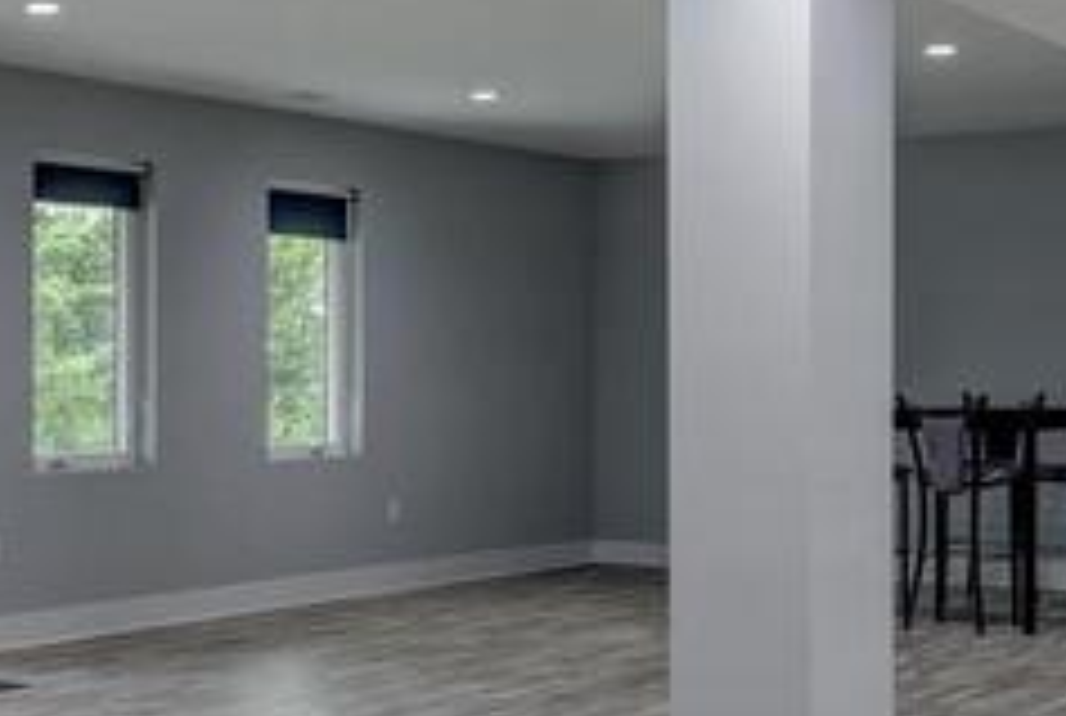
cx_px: 130
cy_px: 356
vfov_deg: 19.8
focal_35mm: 69
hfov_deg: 28.2
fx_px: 2047
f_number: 5.6
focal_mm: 16
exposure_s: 1/3.33
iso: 200
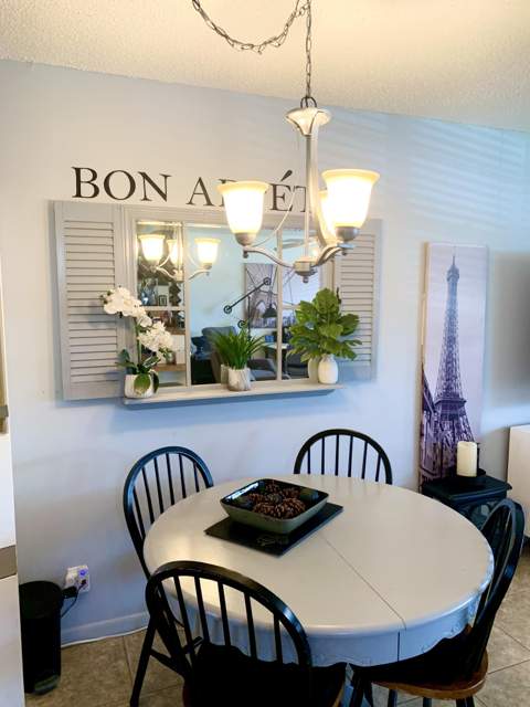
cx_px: 265
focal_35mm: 26
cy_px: 354
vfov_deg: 67.3
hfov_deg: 53.1
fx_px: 531
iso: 125
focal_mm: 4.25
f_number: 1.8
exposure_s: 1/60
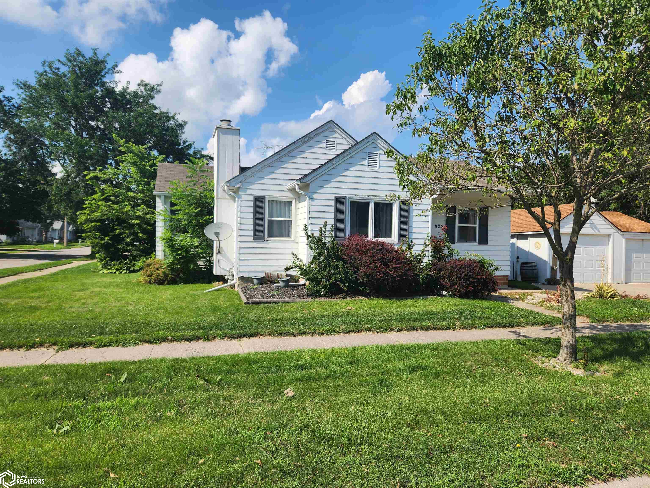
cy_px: 244
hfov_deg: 73.9
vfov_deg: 58.9
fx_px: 432
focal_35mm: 23
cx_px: 325
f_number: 1.8
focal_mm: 5.4
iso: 20
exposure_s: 1/1650
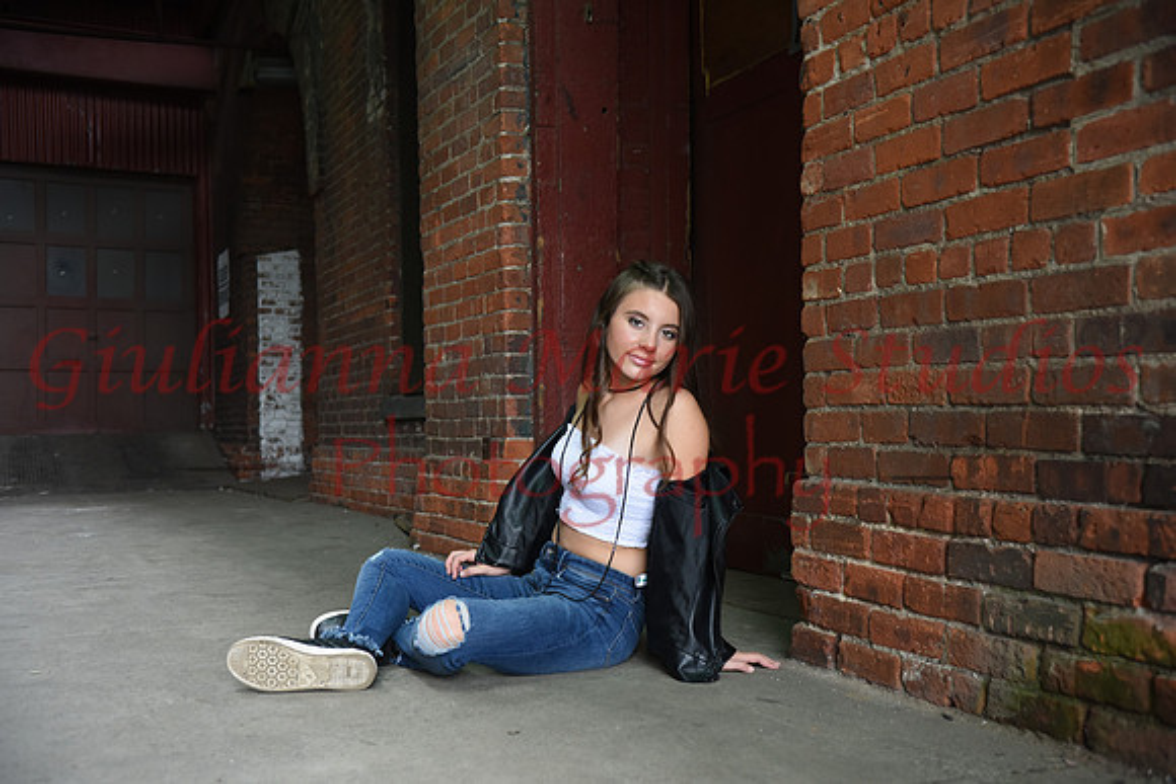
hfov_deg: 44.5
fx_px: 1438
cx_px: 588
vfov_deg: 30.5
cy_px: 392
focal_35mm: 44
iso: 1250
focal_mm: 44
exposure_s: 1/250
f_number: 4.5
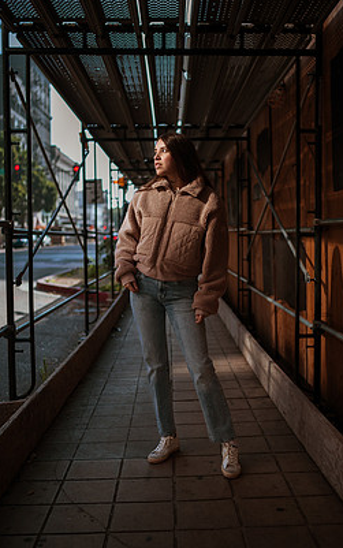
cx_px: 174
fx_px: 598
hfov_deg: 32.0
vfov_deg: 49.3
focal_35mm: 40
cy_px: 276
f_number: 1.8
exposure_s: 1/1250
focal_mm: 35
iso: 50
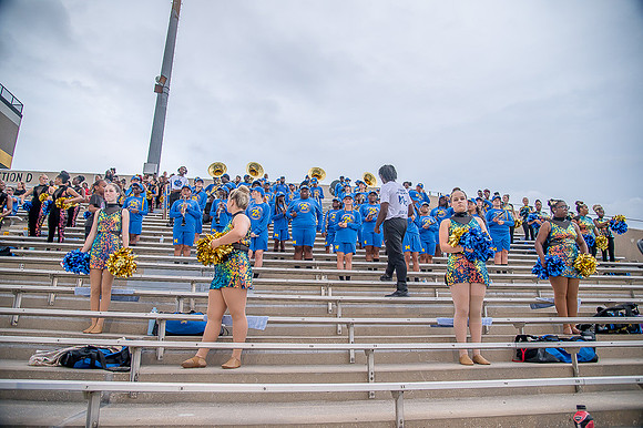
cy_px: 214
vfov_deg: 53.1
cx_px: 322
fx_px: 428
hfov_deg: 73.8
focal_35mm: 24
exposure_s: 1/250
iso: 400
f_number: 4
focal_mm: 24
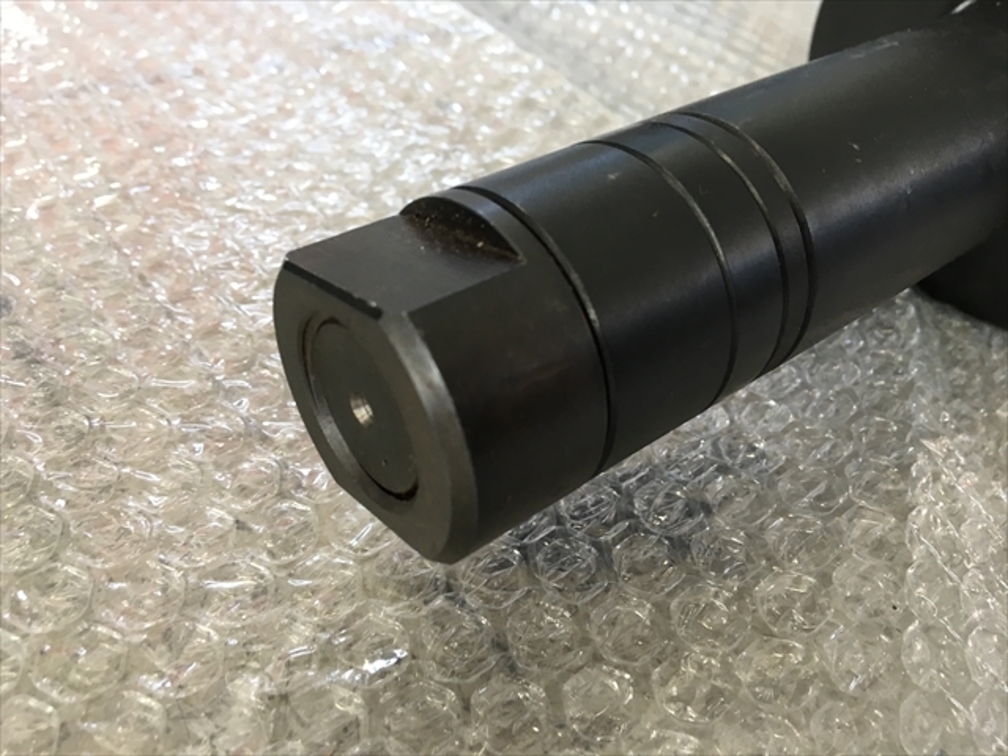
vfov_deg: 48.2
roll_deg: -9.0
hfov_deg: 61.7
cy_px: 378
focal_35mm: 29
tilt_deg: -42.0
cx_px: 504
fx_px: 844
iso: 64
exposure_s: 1/30
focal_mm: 4.15
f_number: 2.2
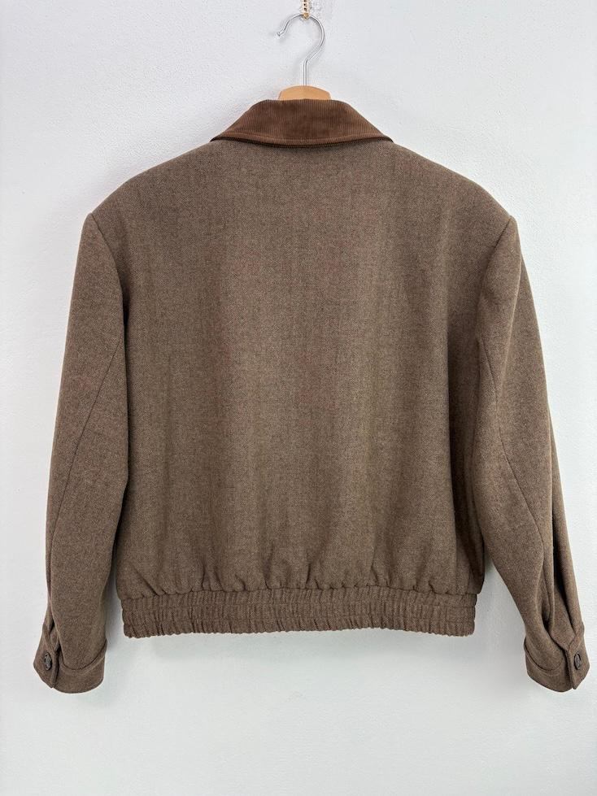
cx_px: 298
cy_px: 398
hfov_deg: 53.1
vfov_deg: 67.3
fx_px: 598
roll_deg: -0.3
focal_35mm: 26
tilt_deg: -7.0
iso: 64
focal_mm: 5.96
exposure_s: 1/100
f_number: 1.6
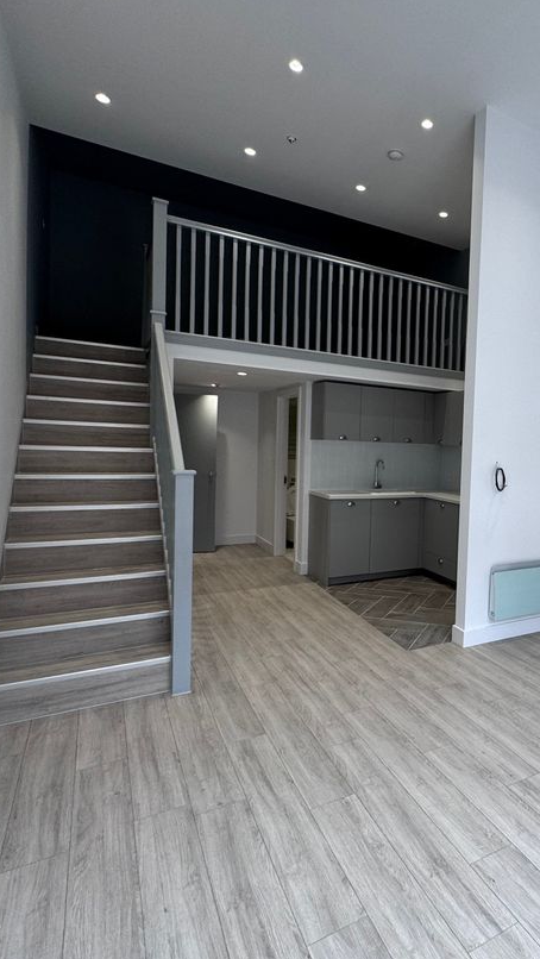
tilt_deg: -2.5
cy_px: 472
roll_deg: -2.5
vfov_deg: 83.8
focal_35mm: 21
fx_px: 534
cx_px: 458
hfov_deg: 49.4
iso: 100
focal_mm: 2.22
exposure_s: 1/100
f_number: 2.2
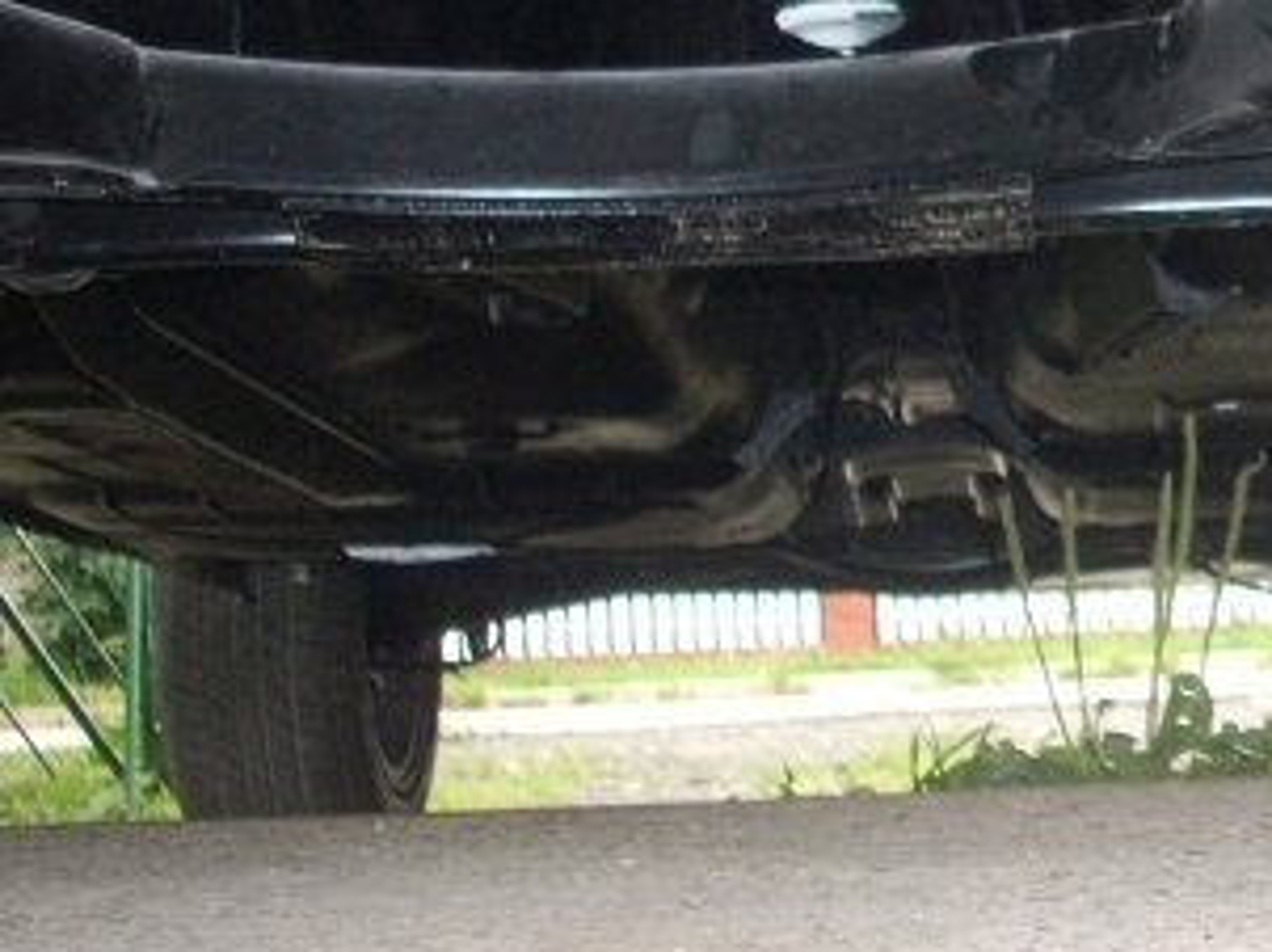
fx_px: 3378
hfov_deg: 20.0
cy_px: 141
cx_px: 1512
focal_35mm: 92
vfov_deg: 15.9
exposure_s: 1/60
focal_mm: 6.2
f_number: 2.8
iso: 200
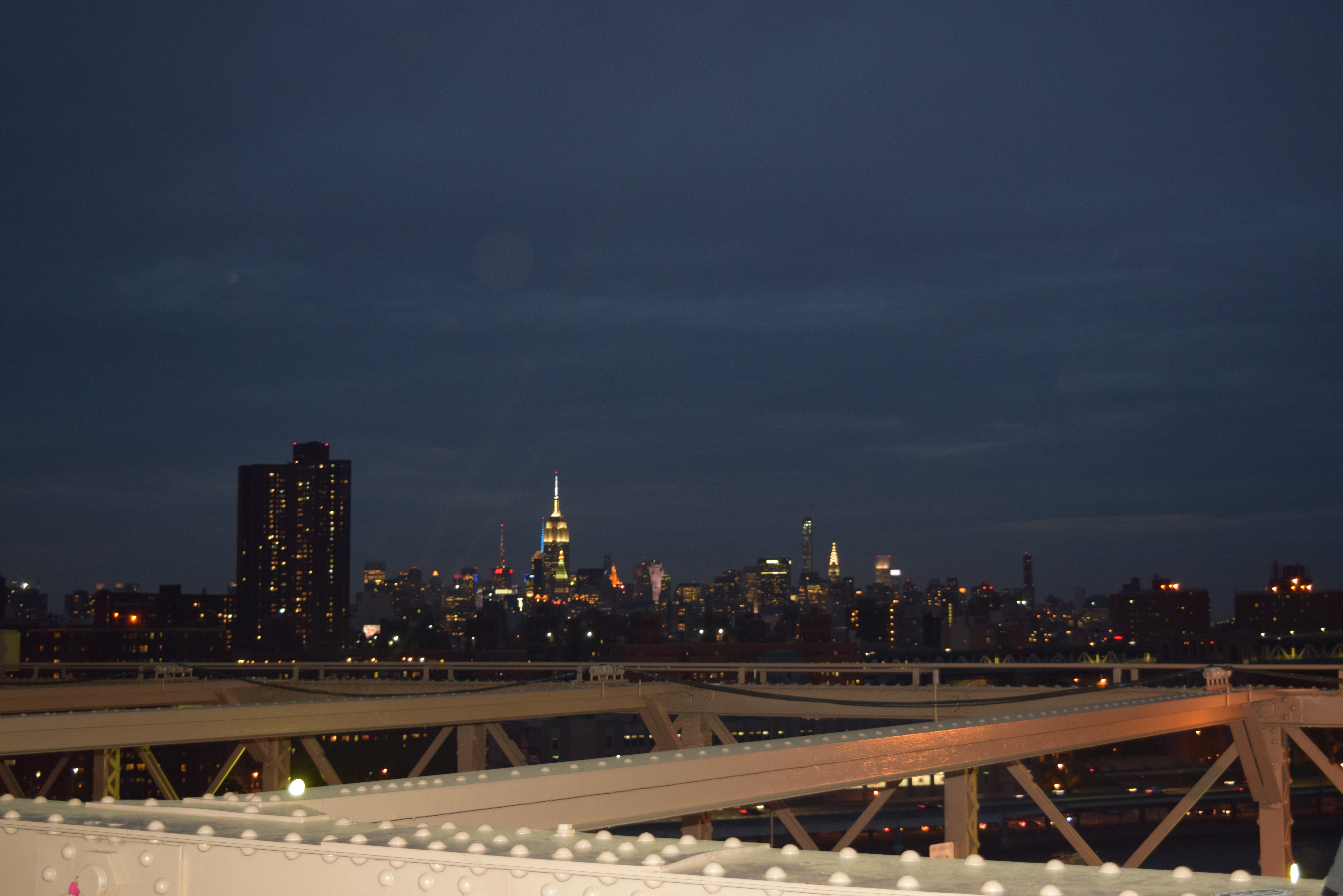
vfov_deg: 26.5
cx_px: 672
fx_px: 1902
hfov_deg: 38.9
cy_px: 448
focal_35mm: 51
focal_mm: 34
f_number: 4.5
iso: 800
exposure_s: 1/20
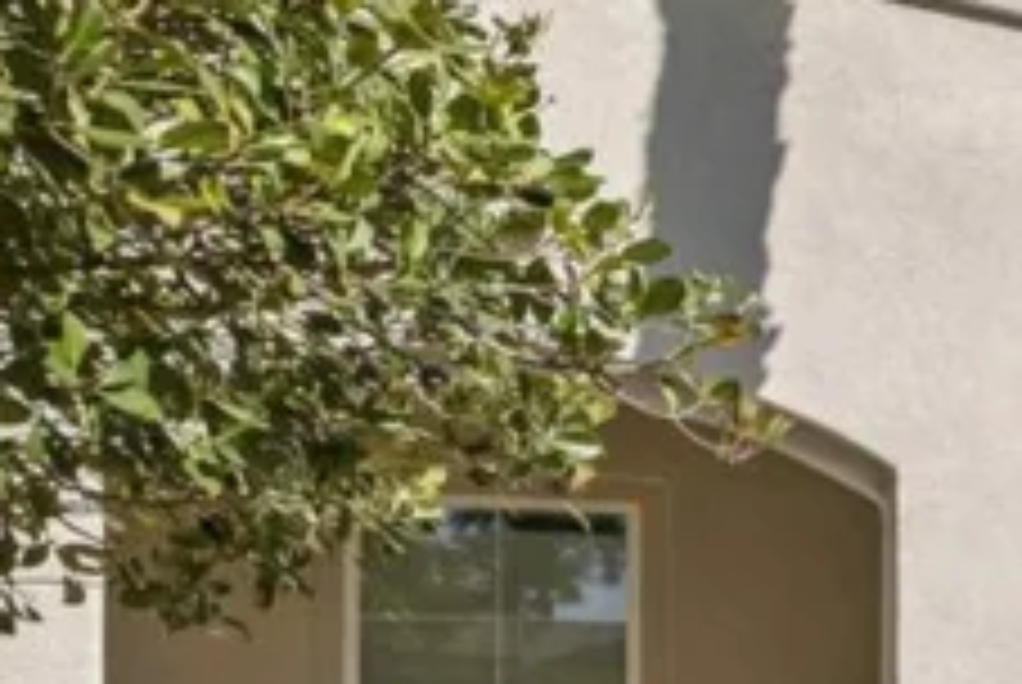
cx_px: 1792
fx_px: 1677
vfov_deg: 23.1
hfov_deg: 22.2
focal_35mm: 59
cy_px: 315
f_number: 8
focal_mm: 16
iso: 500
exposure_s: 1/500
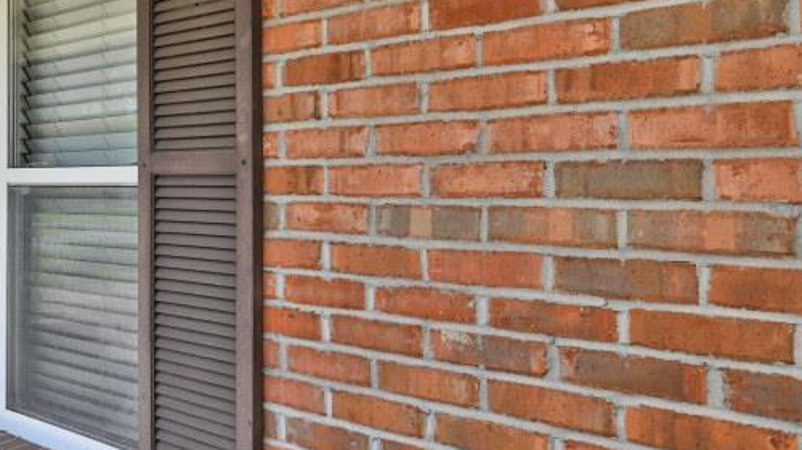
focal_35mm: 44
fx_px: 935
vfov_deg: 27.0
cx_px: 64
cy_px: 163
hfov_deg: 42.2
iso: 100
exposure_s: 1/160
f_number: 6.3
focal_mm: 14
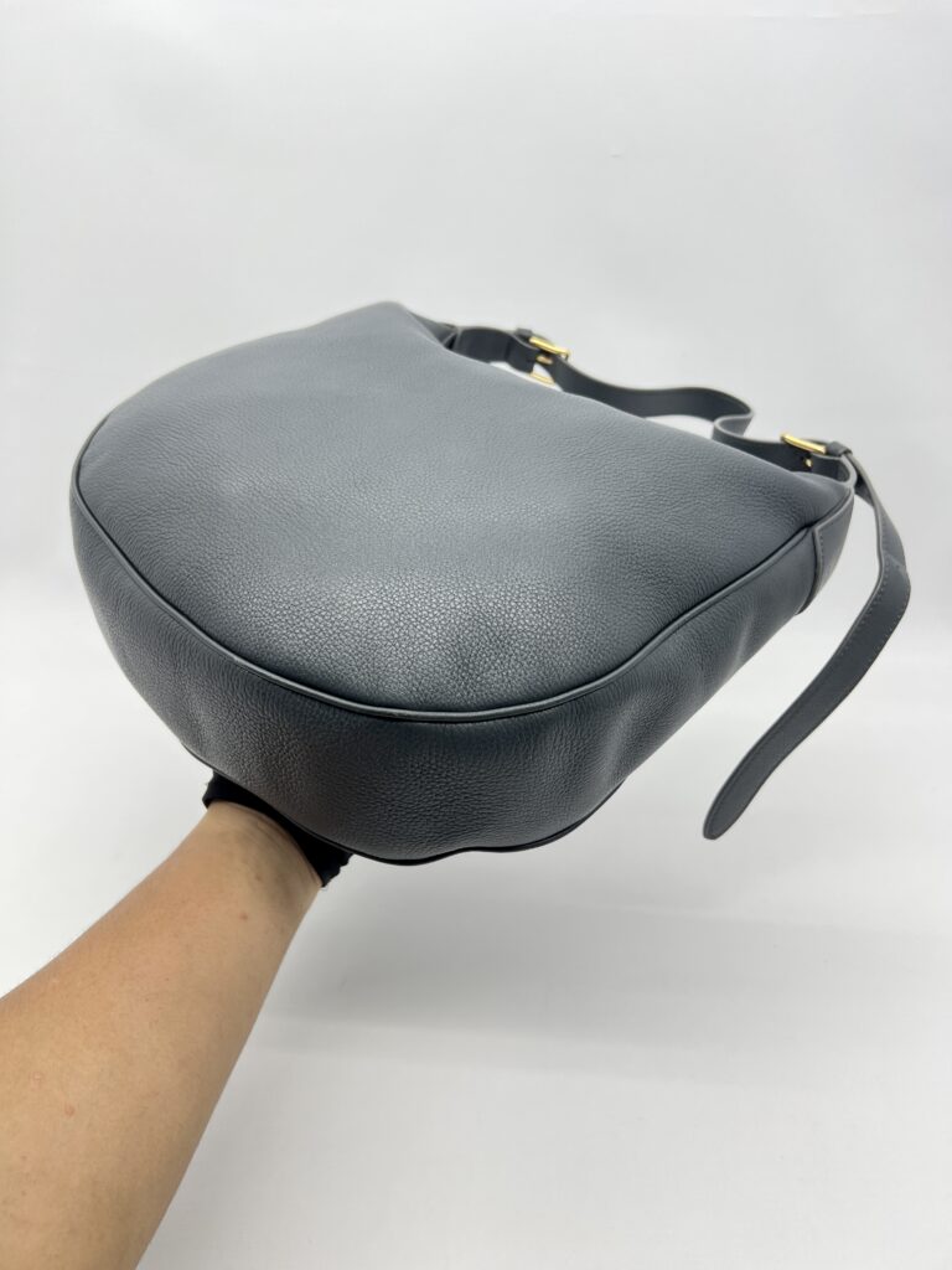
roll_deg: +0.6
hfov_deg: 53.1
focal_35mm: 26
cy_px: 635
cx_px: 476
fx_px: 953
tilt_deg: -28.9
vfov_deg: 67.3
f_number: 1.5
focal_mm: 5.7
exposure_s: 1/100
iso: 50
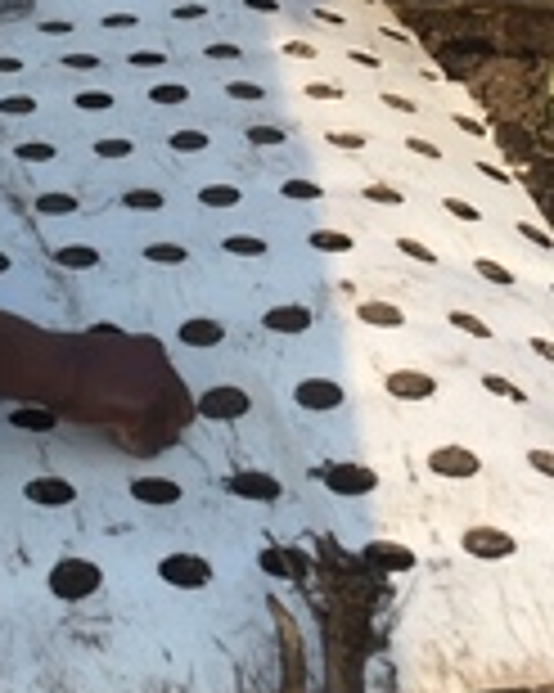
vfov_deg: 15.8
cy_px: -112
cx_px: -185
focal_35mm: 118
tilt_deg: -21.9
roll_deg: -0.1
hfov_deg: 12.6
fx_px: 2421
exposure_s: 1/754
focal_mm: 4.15
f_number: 2.2
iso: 25
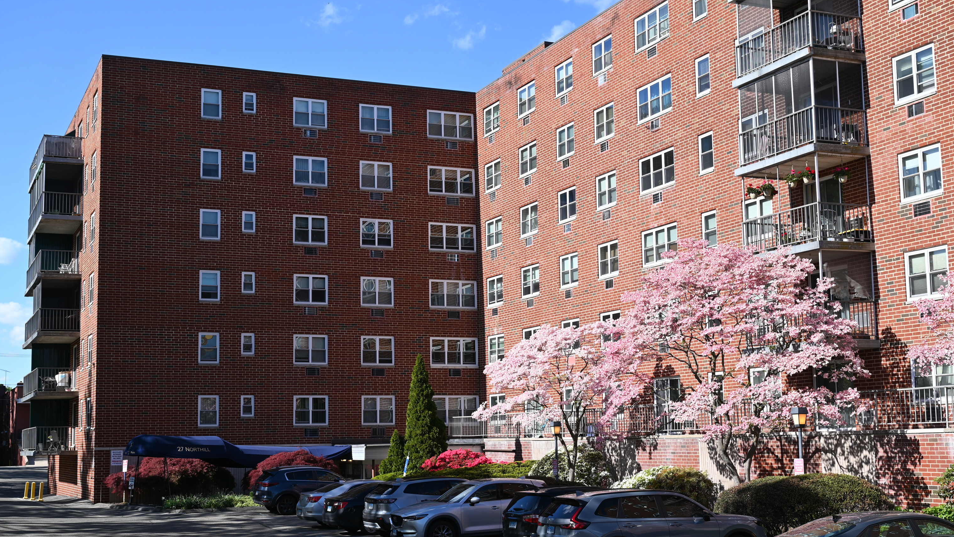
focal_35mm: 49
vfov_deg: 24.4
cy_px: 281
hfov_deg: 42.1
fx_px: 1239
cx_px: 474
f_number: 6.3
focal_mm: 46
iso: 100
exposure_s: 1/320
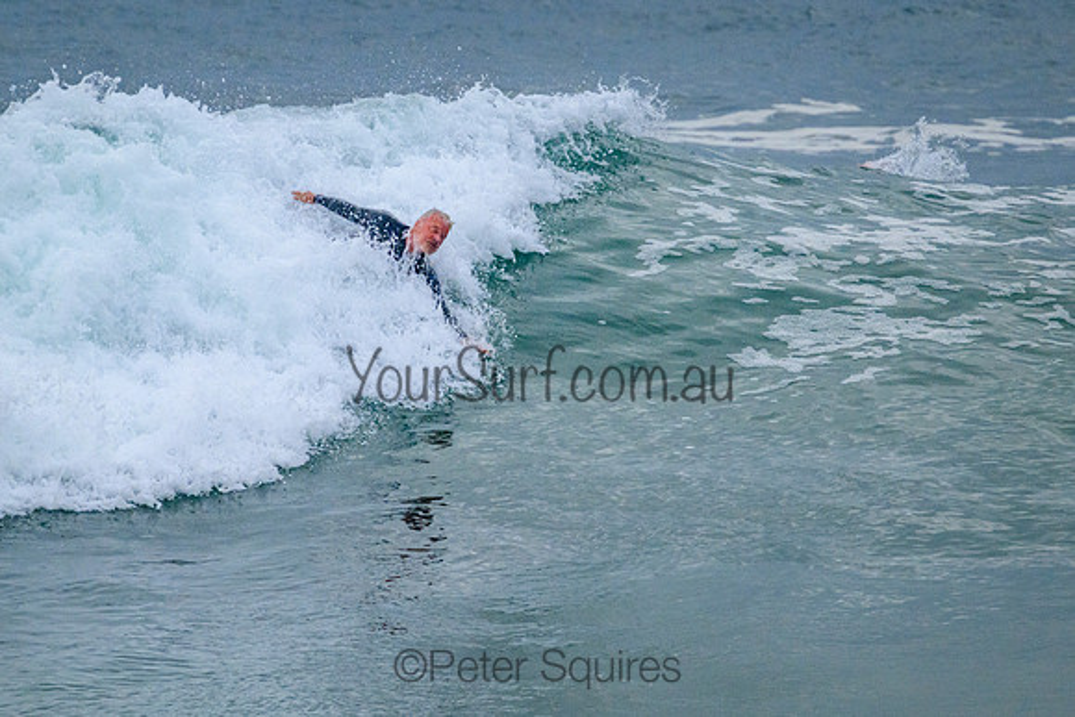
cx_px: 556
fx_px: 29746
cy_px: 289
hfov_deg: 2.1
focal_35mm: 996
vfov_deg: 1.4
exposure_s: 1/2000
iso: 2800
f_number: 11
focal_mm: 800
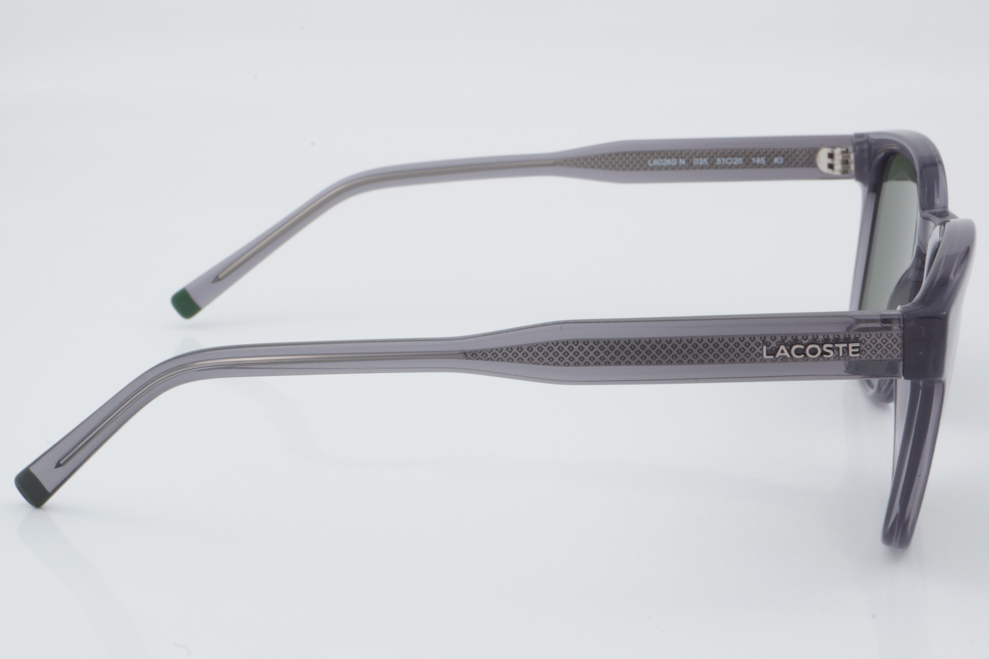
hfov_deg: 27.0
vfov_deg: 18.2
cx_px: 494
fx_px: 2060
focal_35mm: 75
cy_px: 330
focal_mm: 50
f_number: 32
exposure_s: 1/3
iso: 100
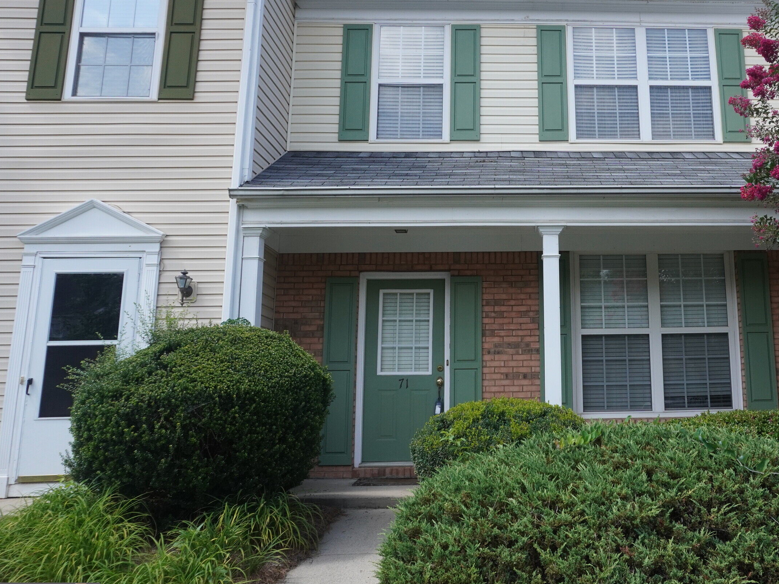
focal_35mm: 33
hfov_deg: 53.7
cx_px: 546
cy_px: 248
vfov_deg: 42.8
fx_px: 743
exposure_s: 1/1600
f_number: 5.6
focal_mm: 16
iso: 640
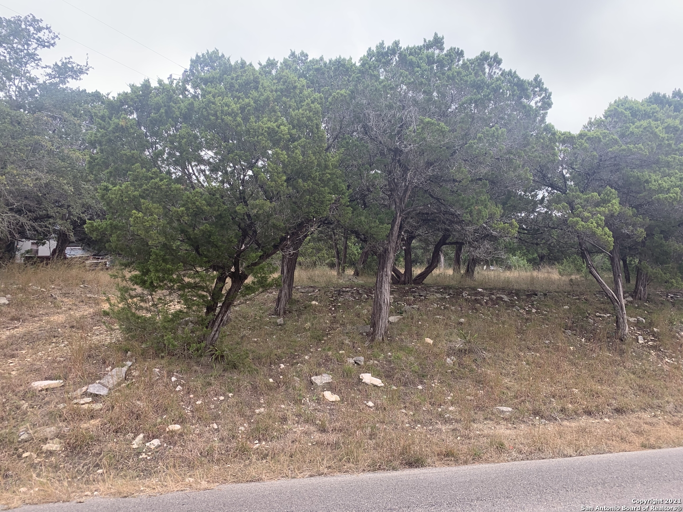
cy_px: 256
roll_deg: -1.8
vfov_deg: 53.1
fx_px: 513
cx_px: 342
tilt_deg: +4.6
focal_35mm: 26
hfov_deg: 67.3
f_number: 1.8
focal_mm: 4.25
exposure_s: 1/135
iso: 25
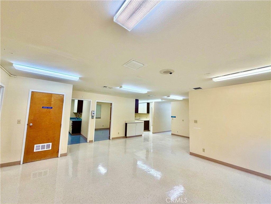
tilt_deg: +6.3
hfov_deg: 102.1
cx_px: 136
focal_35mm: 14
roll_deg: -1.5
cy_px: 102
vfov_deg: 85.7
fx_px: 110
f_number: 2.2
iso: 160
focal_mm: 2.22
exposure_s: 1/120
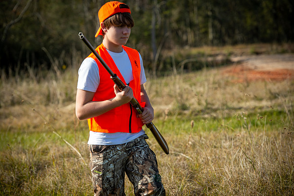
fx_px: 1183
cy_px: 98
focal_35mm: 145
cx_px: 147
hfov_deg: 14.2
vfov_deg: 9.5
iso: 100
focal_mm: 145
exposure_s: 1/320
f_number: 5.6
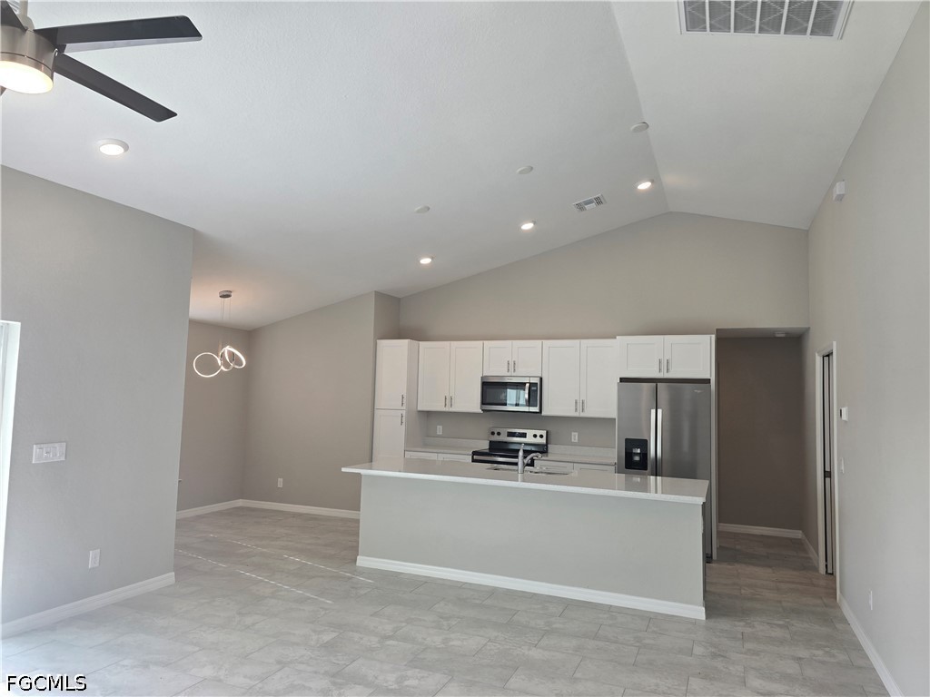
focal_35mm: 23
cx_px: 465
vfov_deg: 58.9
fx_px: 618
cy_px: 348
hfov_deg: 73.9
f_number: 1.7
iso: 50
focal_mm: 6.3
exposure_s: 1/120
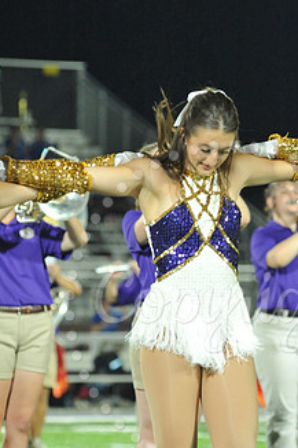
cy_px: 305
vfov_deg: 5.8
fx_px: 4425
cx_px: 231
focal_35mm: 356
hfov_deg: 3.9
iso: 4000
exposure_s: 1/250
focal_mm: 200
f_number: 5.6
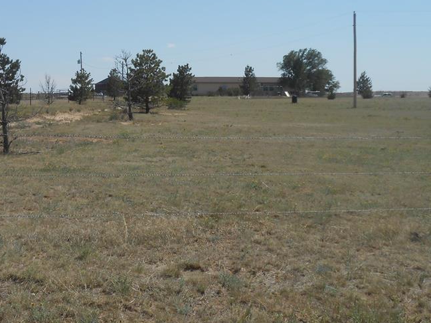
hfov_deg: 31.9
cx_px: 134
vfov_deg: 24.4
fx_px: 747
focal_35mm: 60
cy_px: 133
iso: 80
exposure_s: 1/1250
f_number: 4.2
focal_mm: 6.8
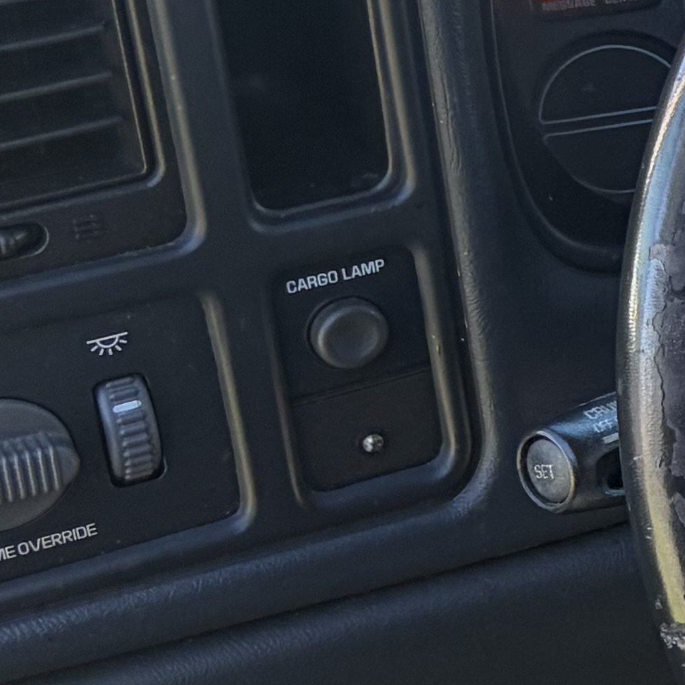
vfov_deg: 12.9
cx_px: 1859
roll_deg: -1.6
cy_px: 162
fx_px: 3022
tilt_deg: -22.3
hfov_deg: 10.4
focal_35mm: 135
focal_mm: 5.96
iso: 50
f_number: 1.6
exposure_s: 1/223
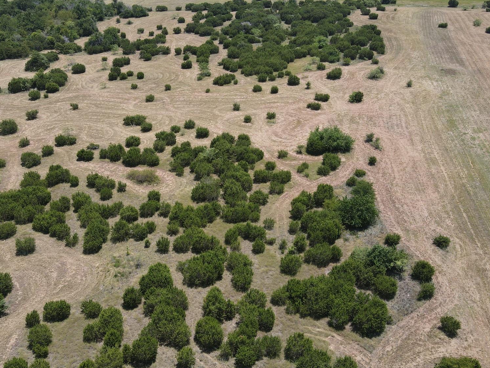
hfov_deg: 55.3
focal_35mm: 33
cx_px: 226
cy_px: 183
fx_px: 467
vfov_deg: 43.0
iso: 100
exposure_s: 1/500
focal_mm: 4.5
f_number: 2.8
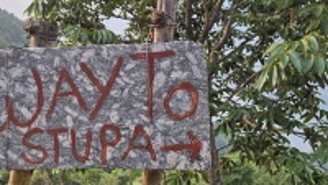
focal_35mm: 50
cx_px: 130
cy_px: 136
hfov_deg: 41.1
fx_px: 435
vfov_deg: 23.8
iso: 25
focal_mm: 5.4
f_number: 1.8
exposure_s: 1/644
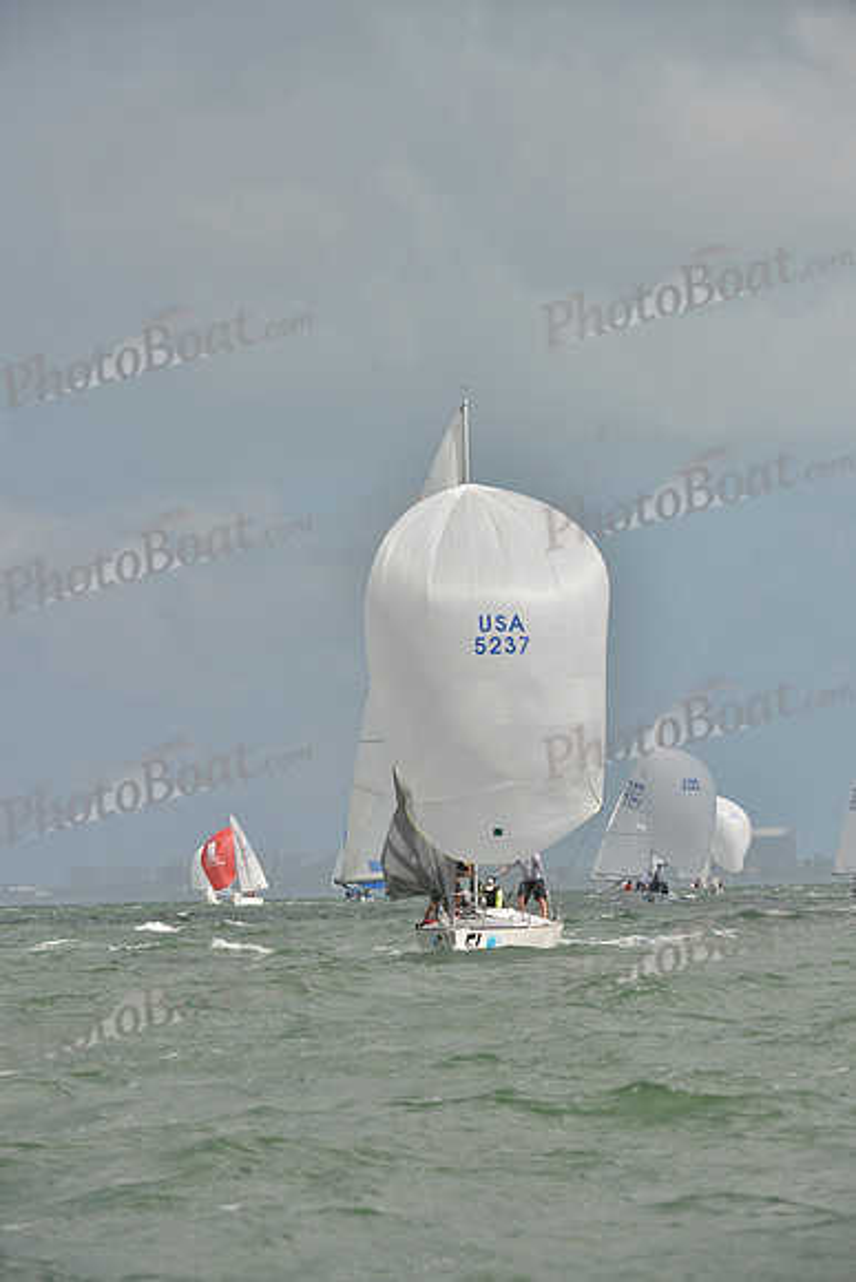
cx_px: 428
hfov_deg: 6.9
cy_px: 641
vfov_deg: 10.3
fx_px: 7129
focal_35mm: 200
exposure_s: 1/1000
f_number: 9
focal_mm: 200
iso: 280
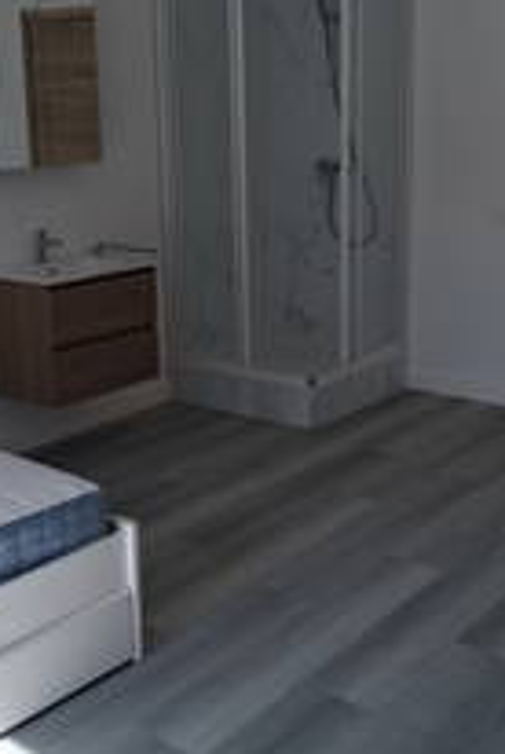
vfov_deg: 40.3
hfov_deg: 27.6
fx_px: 1028
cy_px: 348
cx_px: 231
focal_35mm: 49
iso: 20
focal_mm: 4
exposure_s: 1/156
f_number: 1.8
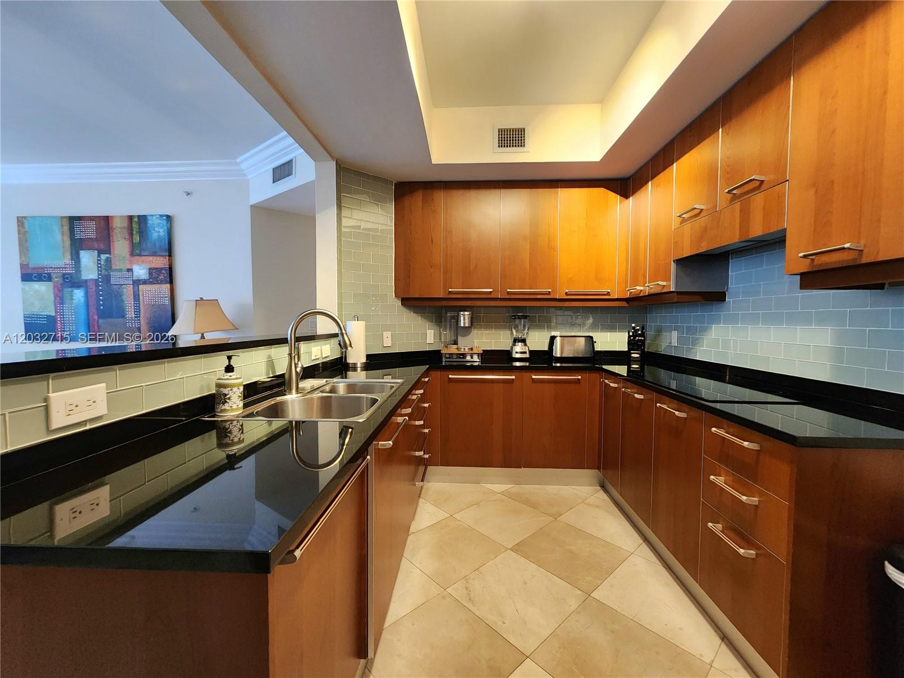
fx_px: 339
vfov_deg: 89.9
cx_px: 452
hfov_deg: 106.2
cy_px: 339
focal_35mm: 13
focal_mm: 2.2
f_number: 2.2
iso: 400
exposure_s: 1/40
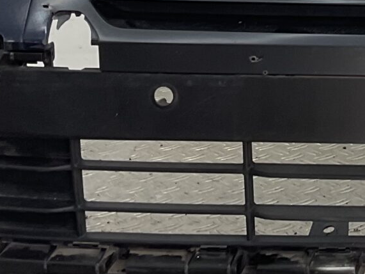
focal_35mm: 130
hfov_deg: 14.2
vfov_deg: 11.1
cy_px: -79
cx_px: 538
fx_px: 1370
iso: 16
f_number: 1.8
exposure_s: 1/120
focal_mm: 3
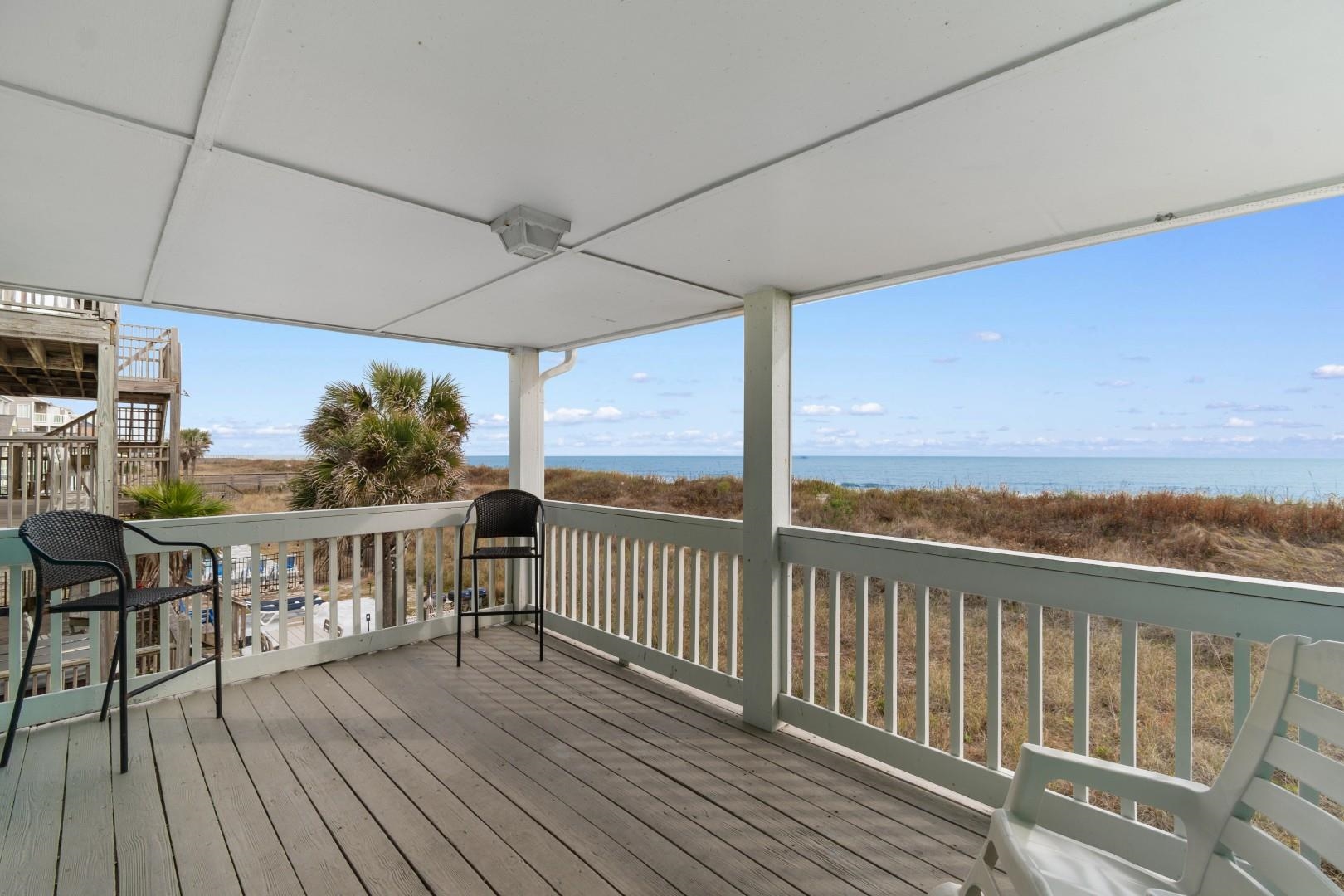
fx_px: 560
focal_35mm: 15
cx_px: 672
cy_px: 448
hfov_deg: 100.4
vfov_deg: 77.3
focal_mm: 10
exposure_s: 1/250
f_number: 8
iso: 100
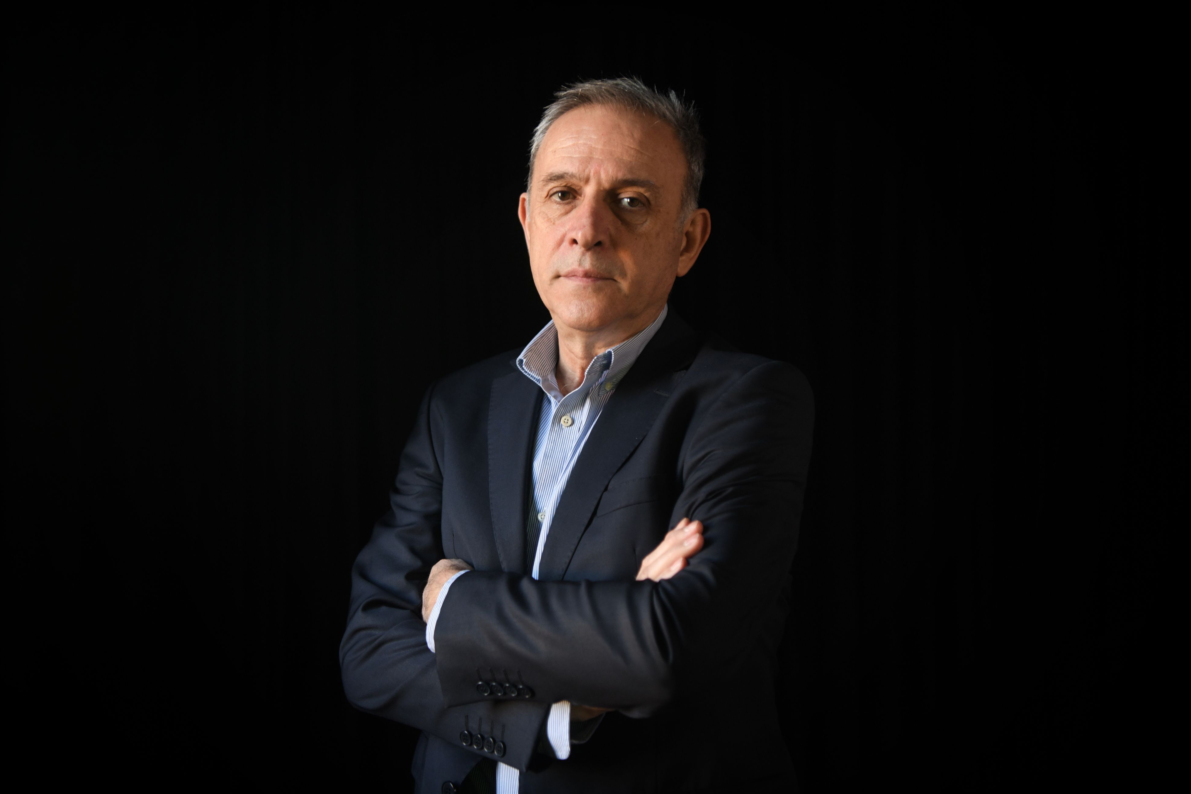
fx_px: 1621
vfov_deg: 27.5
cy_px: 390
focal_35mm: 49
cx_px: 602
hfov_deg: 40.3
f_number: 2.8
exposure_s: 1/100
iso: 800
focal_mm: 48
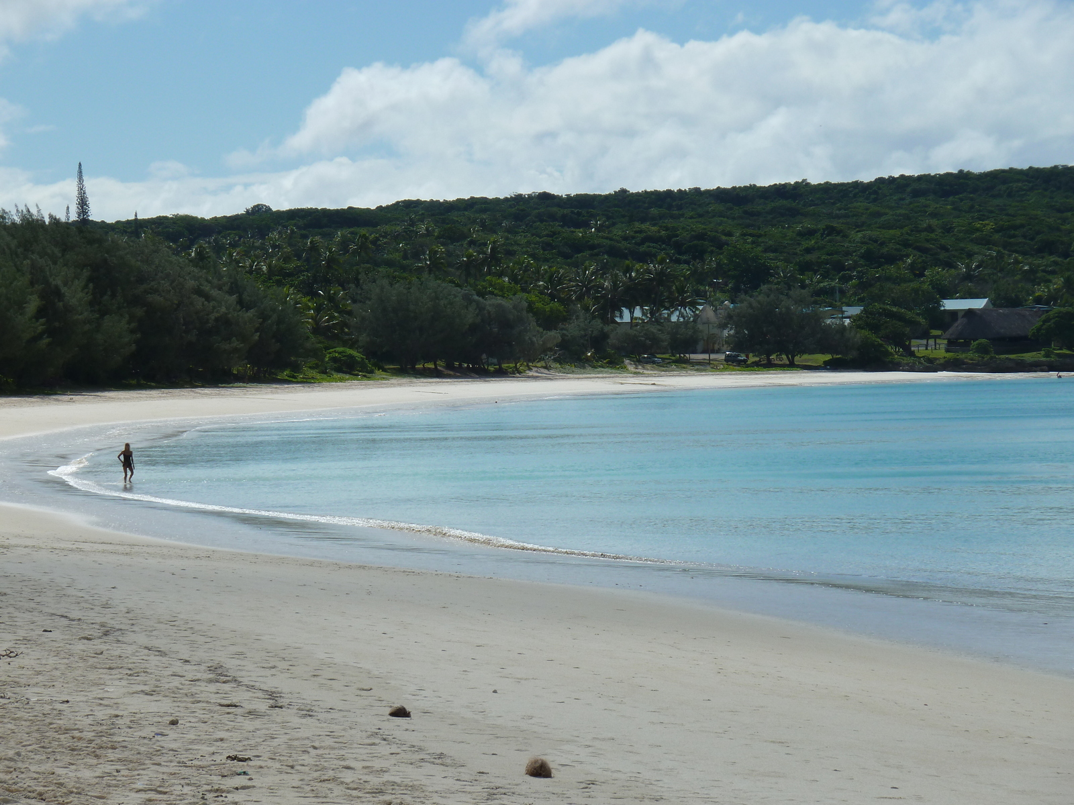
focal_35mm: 147
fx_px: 4561
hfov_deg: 13.4
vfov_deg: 10.1
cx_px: 537
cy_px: 402
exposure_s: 1/800
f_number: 5.6
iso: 80
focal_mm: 24.1
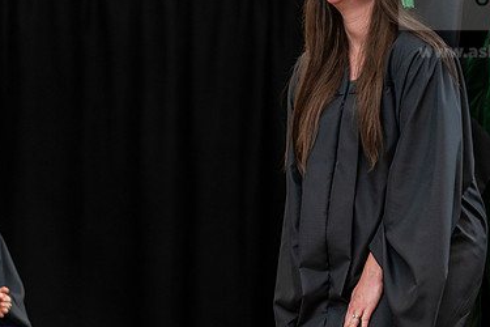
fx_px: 2191
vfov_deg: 8.5
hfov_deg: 12.7
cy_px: 79
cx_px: 359
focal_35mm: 161
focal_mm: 104
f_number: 3.5
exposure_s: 1/200
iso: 1600
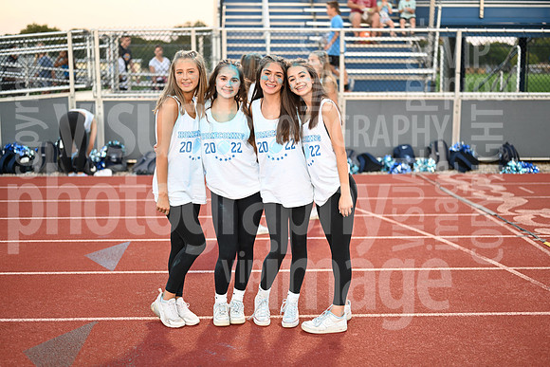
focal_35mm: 50
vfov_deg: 27.0
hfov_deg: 39.6
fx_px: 764
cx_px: 275
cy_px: 184
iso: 72
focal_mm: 50
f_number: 1.8
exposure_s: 1/60
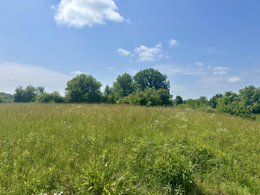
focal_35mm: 24
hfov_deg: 71.6
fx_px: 180
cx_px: 130
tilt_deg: +3.1
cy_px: 98
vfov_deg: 56.8
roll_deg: -0.4
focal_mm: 6.86
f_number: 1.78
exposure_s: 1/7576
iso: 80
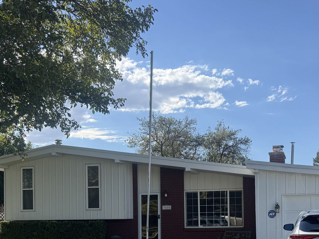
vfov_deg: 30.7
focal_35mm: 45
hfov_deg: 41.4
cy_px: 217
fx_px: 415
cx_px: 221
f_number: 1.78
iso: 80
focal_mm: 6.76
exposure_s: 1/3597
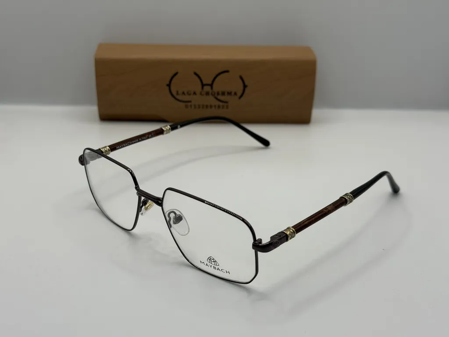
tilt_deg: -24.6
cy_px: 168
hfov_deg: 39.7
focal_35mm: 48
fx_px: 623
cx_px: 224
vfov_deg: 30.3
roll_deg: -0.7
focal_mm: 6.76
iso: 64
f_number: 1.78
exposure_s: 1/503
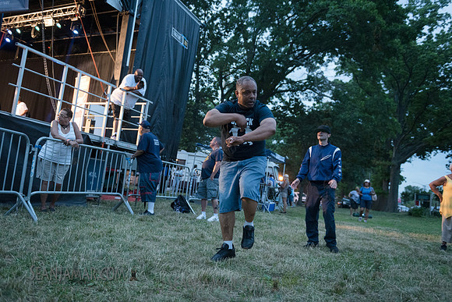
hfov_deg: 60.3
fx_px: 389
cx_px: 226
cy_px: 151
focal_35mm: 31
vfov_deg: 42.3
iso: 4000
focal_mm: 31
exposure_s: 1/200
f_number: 3.2
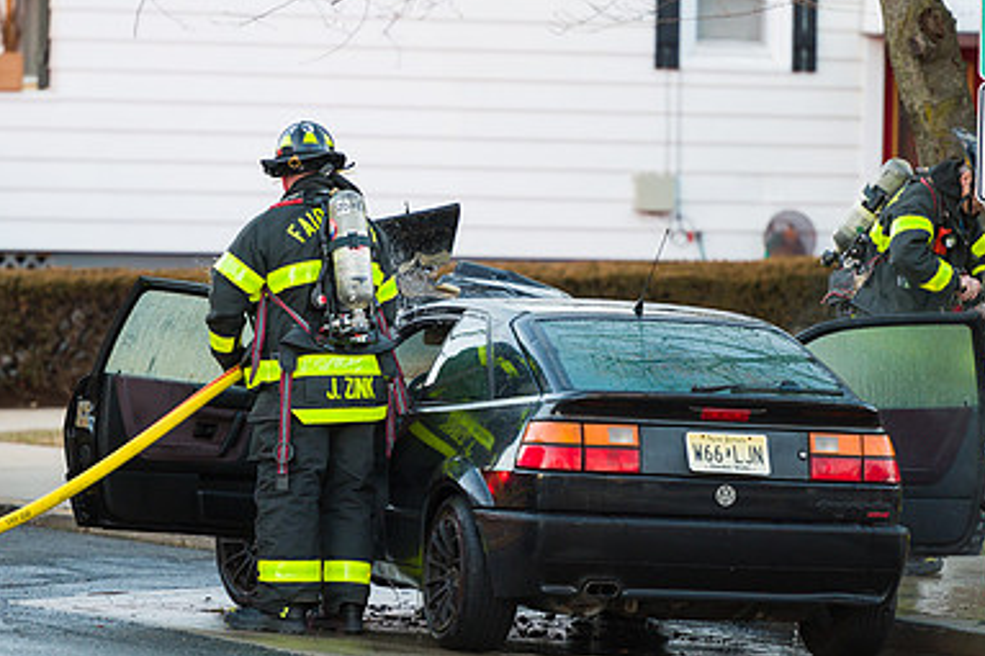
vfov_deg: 4.5
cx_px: 447
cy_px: 352
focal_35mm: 303
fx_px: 8286
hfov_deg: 6.8
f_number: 3.2
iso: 640
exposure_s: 1/200
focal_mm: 200
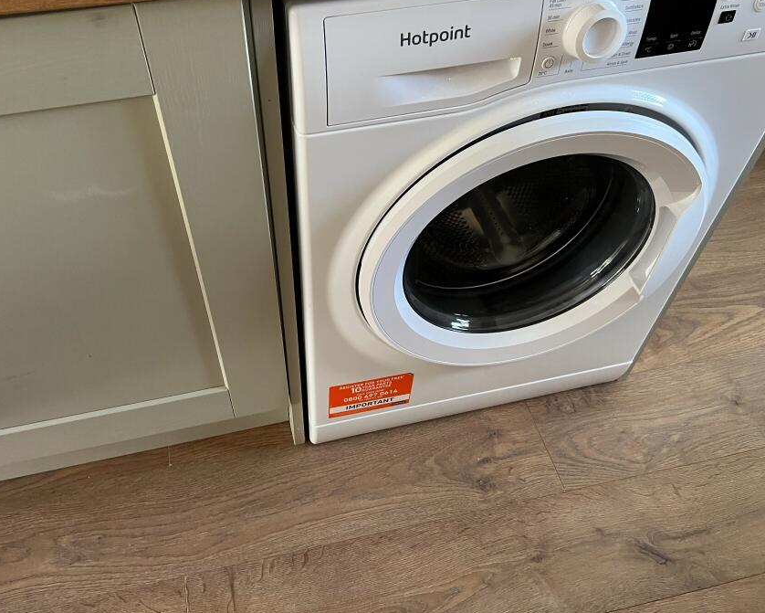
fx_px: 702
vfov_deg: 47.0
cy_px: 266
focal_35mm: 31
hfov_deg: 56.9
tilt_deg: -51.3
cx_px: 327
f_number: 1.5
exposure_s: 1/60
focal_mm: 5.7
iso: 200
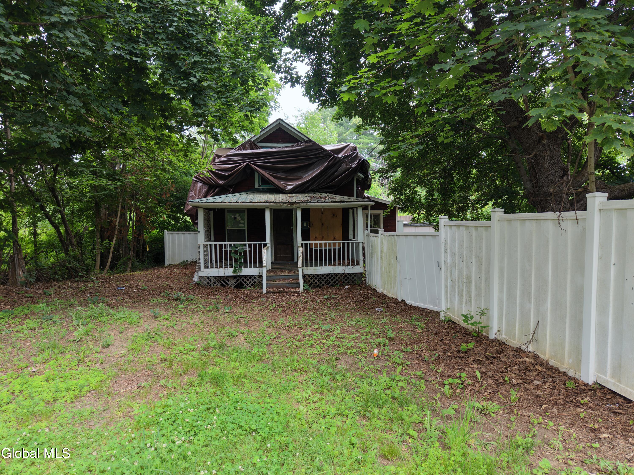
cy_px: 238
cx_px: 317
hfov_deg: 71.6
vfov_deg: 56.8
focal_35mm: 24
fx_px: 440
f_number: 1.8
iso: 100
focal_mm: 8.67
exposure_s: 1/180
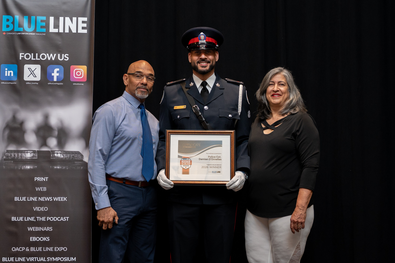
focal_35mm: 61
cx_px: 169
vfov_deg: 22.3
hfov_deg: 32.9
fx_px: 668
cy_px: 120
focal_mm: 35.7
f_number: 2.8
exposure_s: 1/160
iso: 800
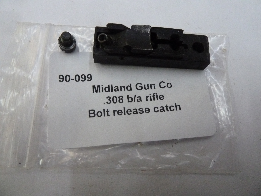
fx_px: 188
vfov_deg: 54.9
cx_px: 130
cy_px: 98
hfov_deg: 69.4
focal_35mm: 25
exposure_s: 1/100
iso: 800
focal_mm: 4.1
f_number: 3.3
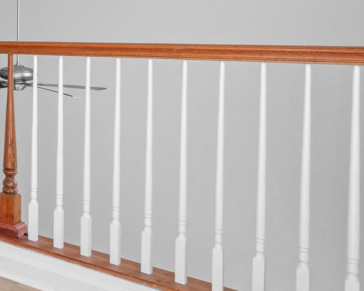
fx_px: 528
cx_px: -211
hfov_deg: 25.7
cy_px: 12
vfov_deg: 29.2
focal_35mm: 49
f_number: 8
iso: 400
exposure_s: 1/50
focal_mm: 10
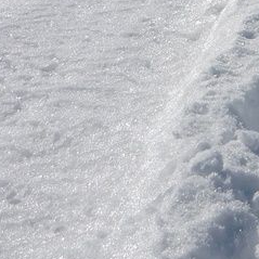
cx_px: 463
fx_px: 1033
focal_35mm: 122
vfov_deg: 13.6
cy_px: -109
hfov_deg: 13.0
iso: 100
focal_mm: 5.5
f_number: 8
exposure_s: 1/800
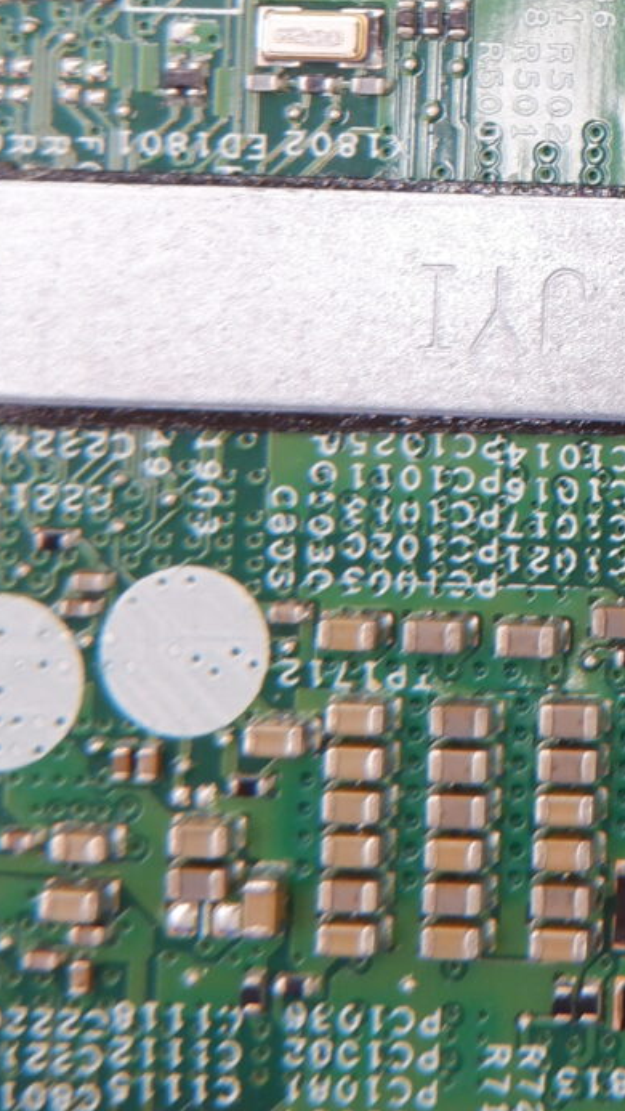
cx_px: 1181
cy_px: -99
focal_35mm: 89
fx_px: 2621
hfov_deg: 12.3
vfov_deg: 22.6
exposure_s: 1/170
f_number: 5.6
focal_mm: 15
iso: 800
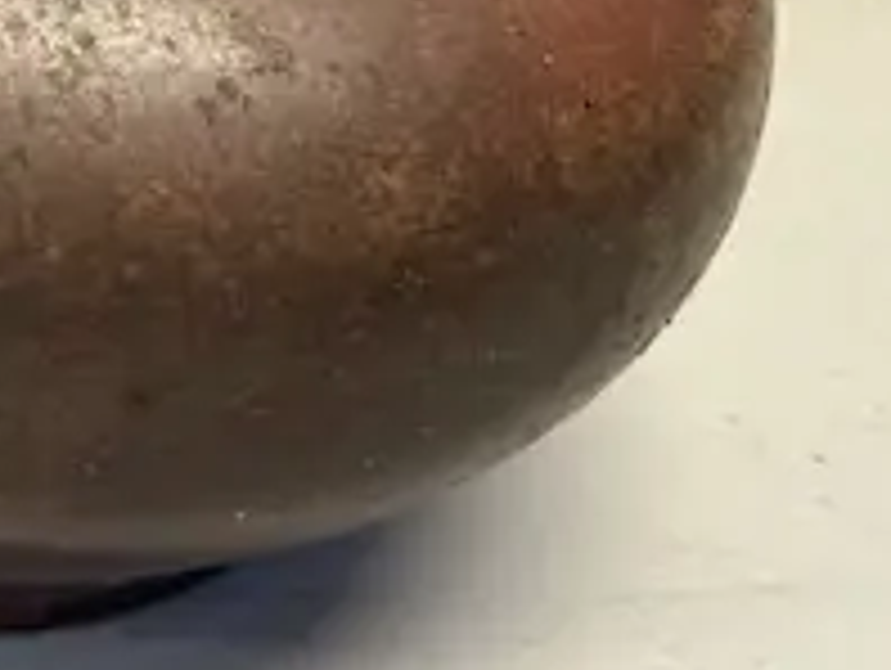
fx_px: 3196
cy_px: -463
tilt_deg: -25.0
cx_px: -1134
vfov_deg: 11.3
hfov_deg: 12.8
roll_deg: -0.5
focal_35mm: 124
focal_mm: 6.86
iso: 160
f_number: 1.78
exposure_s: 1/100
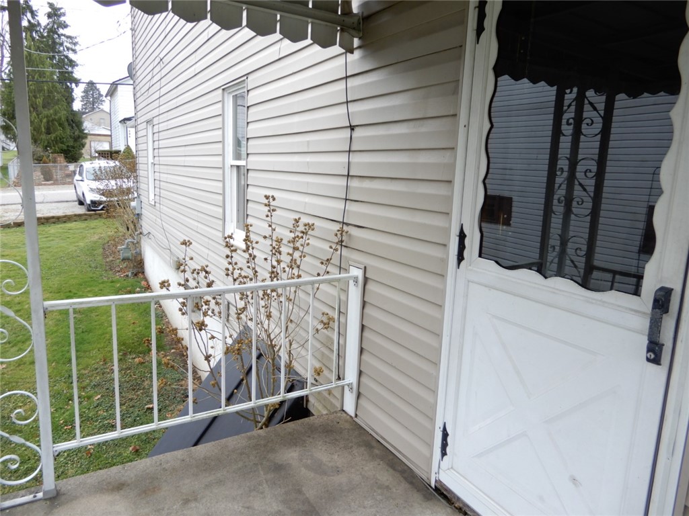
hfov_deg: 71.6
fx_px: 478
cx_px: 344
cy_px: 258
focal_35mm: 24
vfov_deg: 56.8
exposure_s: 1/60
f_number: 3.4
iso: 80
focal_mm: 4.3
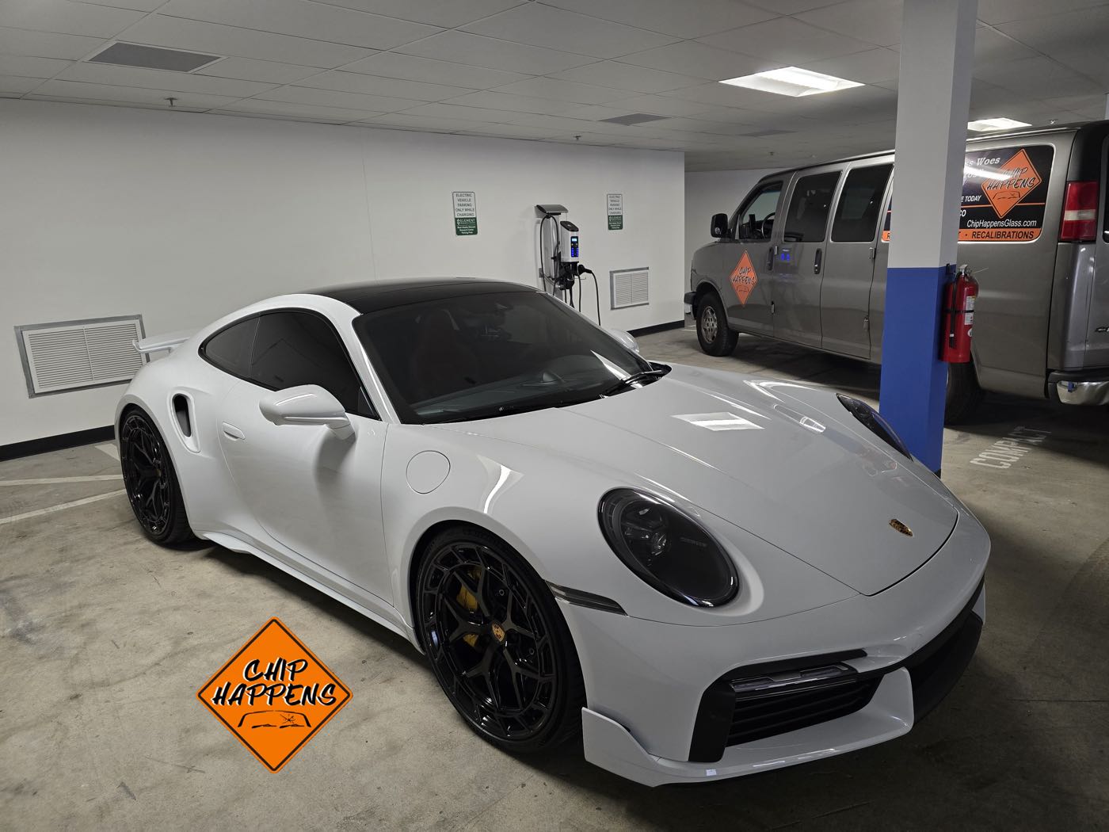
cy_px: 416
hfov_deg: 73.9
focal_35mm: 23
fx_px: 737
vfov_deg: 58.9
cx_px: 554
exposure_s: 1/120
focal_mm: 6.3
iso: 400
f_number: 1.7
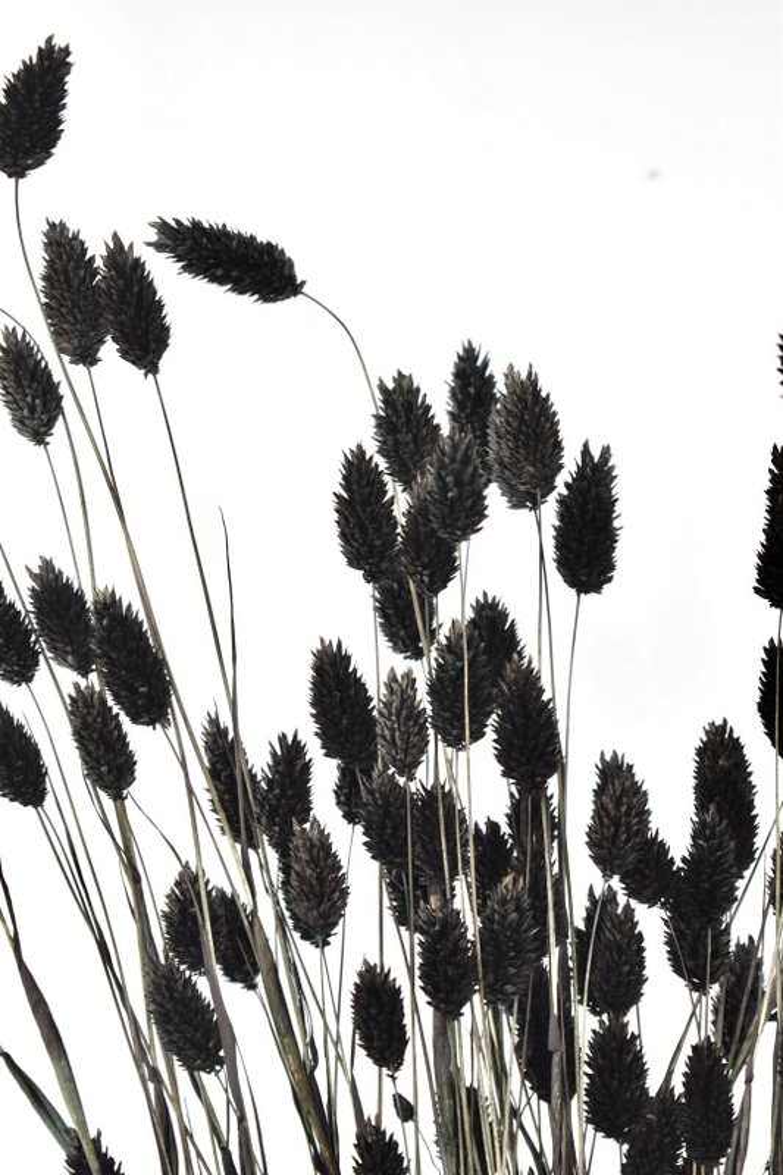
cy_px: 588
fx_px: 2693
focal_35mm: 82
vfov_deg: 24.6
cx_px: 392
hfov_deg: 16.5
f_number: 5.6
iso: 450
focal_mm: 55
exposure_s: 1/100
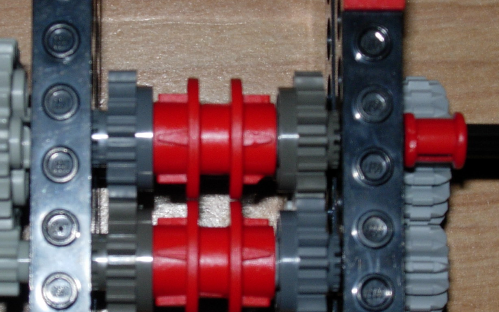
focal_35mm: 145
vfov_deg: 9.0
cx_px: 215
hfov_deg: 14.4
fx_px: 1972
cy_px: 203
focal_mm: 17
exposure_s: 1/64
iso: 79
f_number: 6.8
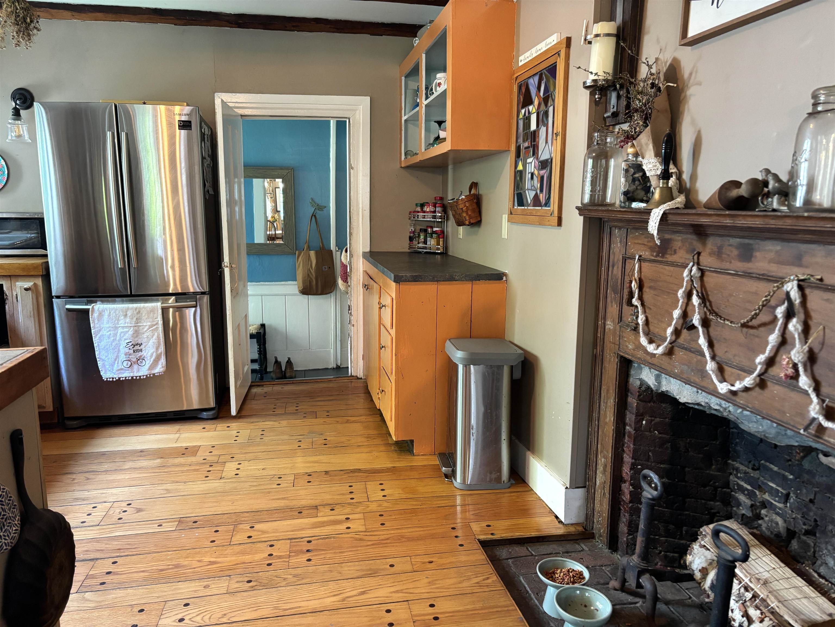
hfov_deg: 67.3
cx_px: 418
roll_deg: +0.3
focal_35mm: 26
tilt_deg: -9.8
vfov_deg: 53.1
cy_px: 314
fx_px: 627
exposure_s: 1/40
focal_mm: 5.96
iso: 400
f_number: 1.6
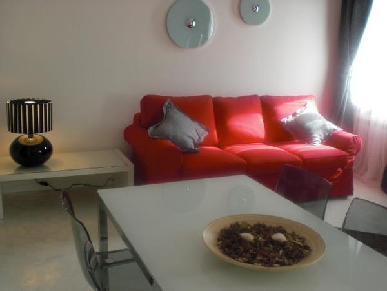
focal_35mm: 38
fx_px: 425
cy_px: 146
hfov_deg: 49.0
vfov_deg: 37.7
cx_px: 194
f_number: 3.1
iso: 100
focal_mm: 6.3
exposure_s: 1/60
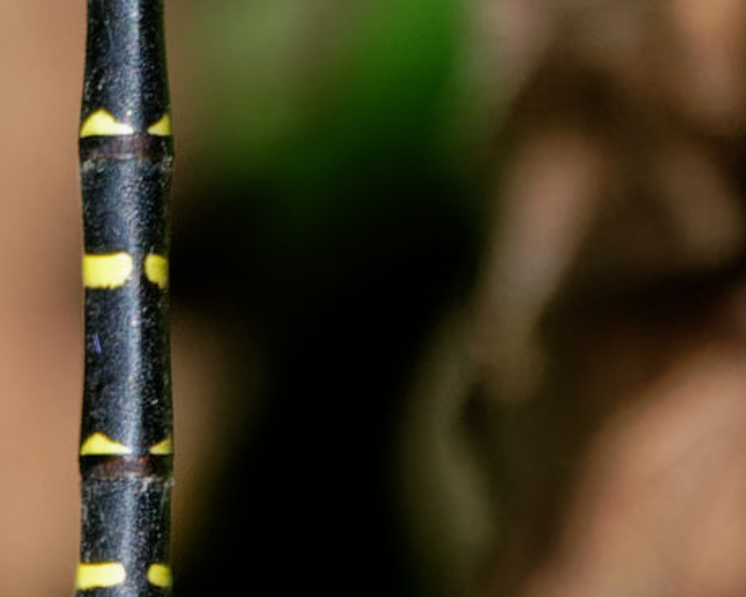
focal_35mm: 3139
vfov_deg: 0.5
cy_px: -308
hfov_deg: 0.6
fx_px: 69290
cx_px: 132
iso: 400
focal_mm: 220
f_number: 4
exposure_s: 1/640
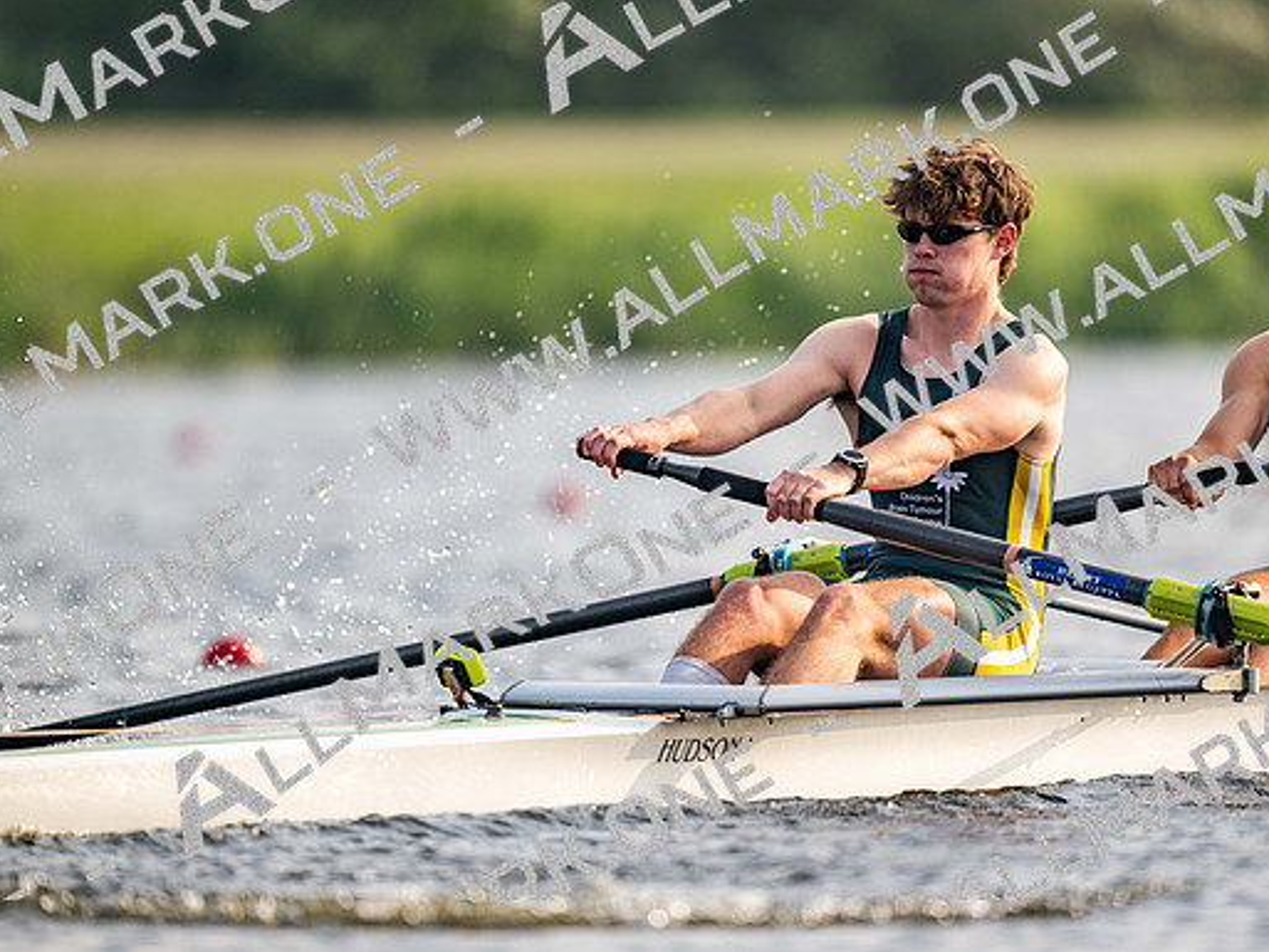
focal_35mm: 652
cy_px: 476
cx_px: 678
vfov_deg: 2.3
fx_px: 23907
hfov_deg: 3.0
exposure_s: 1/2500
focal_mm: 600
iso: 320
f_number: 4
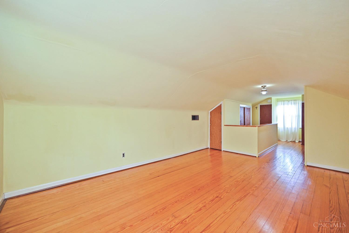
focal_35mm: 14
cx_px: 174
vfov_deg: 81.2
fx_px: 136
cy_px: 116
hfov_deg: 104.3
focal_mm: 14
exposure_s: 1/60
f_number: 4
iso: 900
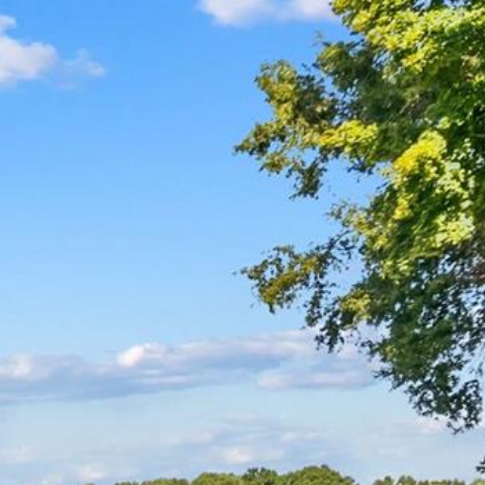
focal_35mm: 109
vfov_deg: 15.3
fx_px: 1728
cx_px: -227
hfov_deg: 14.9
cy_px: 603
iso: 100
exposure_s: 1/640
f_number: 2.8
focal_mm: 8.38
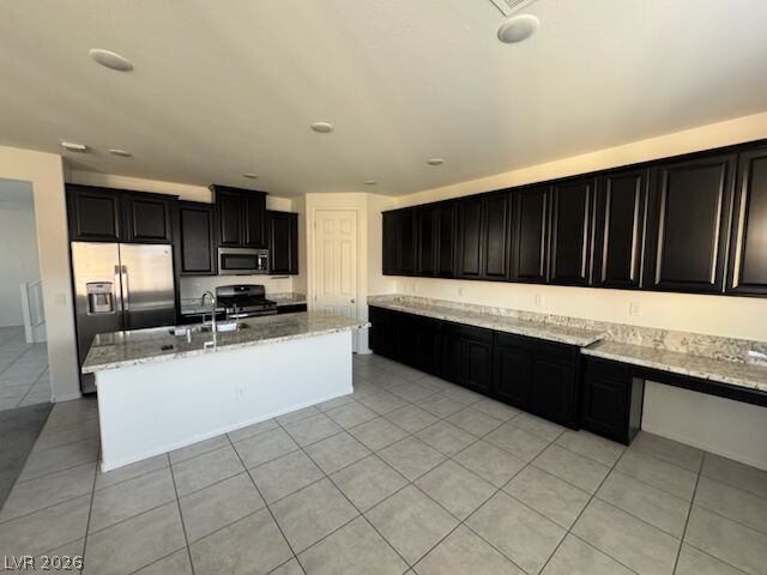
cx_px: 384
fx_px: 310
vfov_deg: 85.7
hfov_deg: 102.1
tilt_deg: -5.0
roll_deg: -0.4
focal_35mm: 14
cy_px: 288
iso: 320
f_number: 2.2
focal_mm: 2.22
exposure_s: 1/73
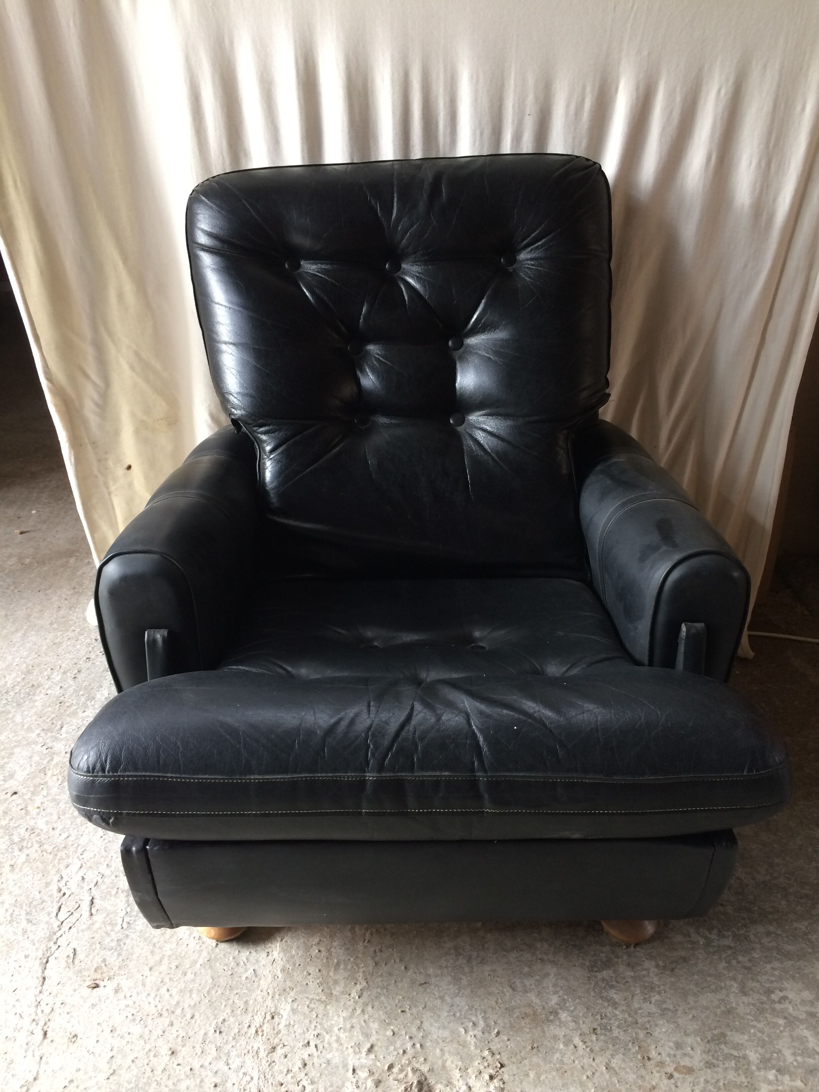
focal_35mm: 29
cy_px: 546
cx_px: 410
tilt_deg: -27.1
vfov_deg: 61.7
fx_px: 915
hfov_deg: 48.2
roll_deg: -1.0
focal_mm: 4.15
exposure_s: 1/33
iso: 100
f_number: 2.2
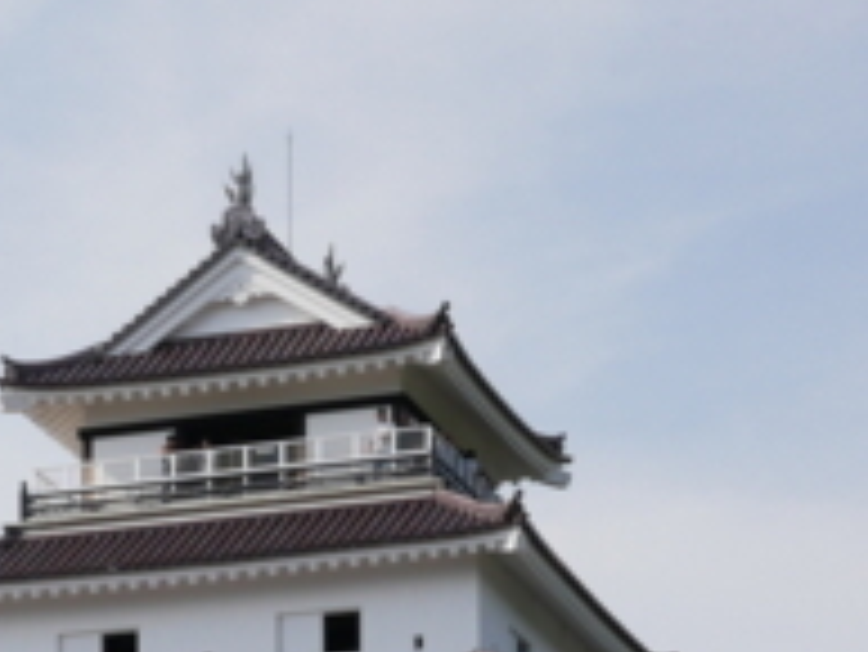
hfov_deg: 11.5
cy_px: 834
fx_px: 4215
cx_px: -157
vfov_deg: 8.7
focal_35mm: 168
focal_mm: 27
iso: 200
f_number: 9
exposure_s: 1/400
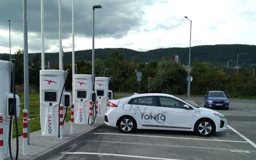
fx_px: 230
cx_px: 120
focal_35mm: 33
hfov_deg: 58.1
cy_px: 112
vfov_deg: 37.7
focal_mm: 3.46
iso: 100
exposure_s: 1/884
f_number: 2.2
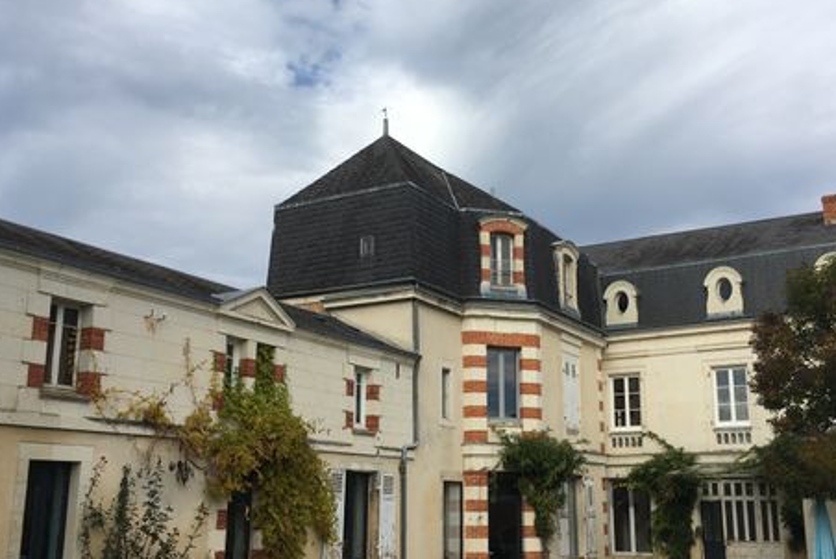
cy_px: 300
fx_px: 929
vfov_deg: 33.4
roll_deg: +0.7
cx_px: 453
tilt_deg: +12.0
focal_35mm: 40
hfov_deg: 48.4
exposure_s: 1/1282
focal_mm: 4.15
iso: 25
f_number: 2.2
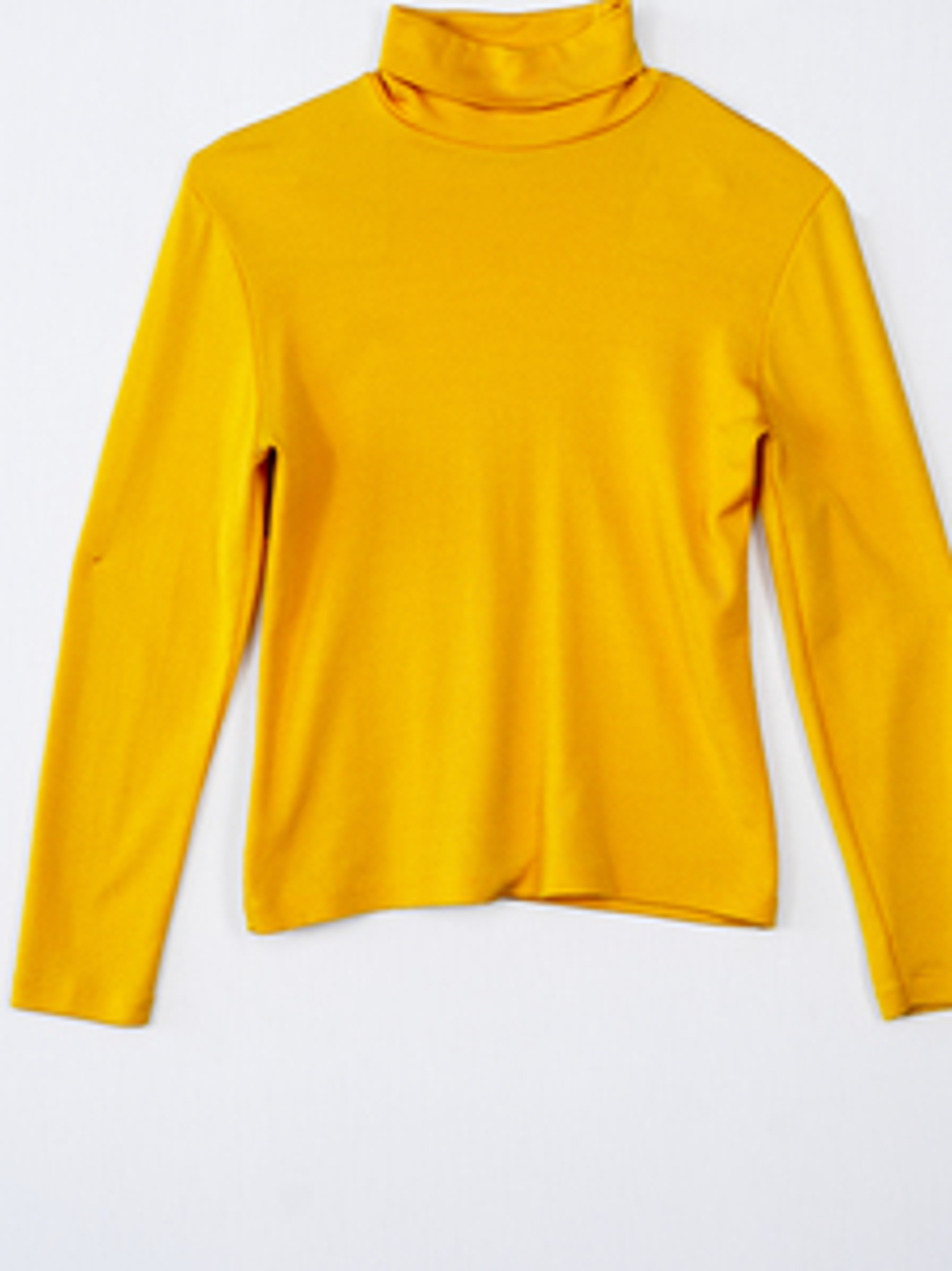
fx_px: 2202
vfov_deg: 32.2
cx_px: 516
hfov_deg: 24.4
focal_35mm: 60
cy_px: 653
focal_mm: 32
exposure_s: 1/40
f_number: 8
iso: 320
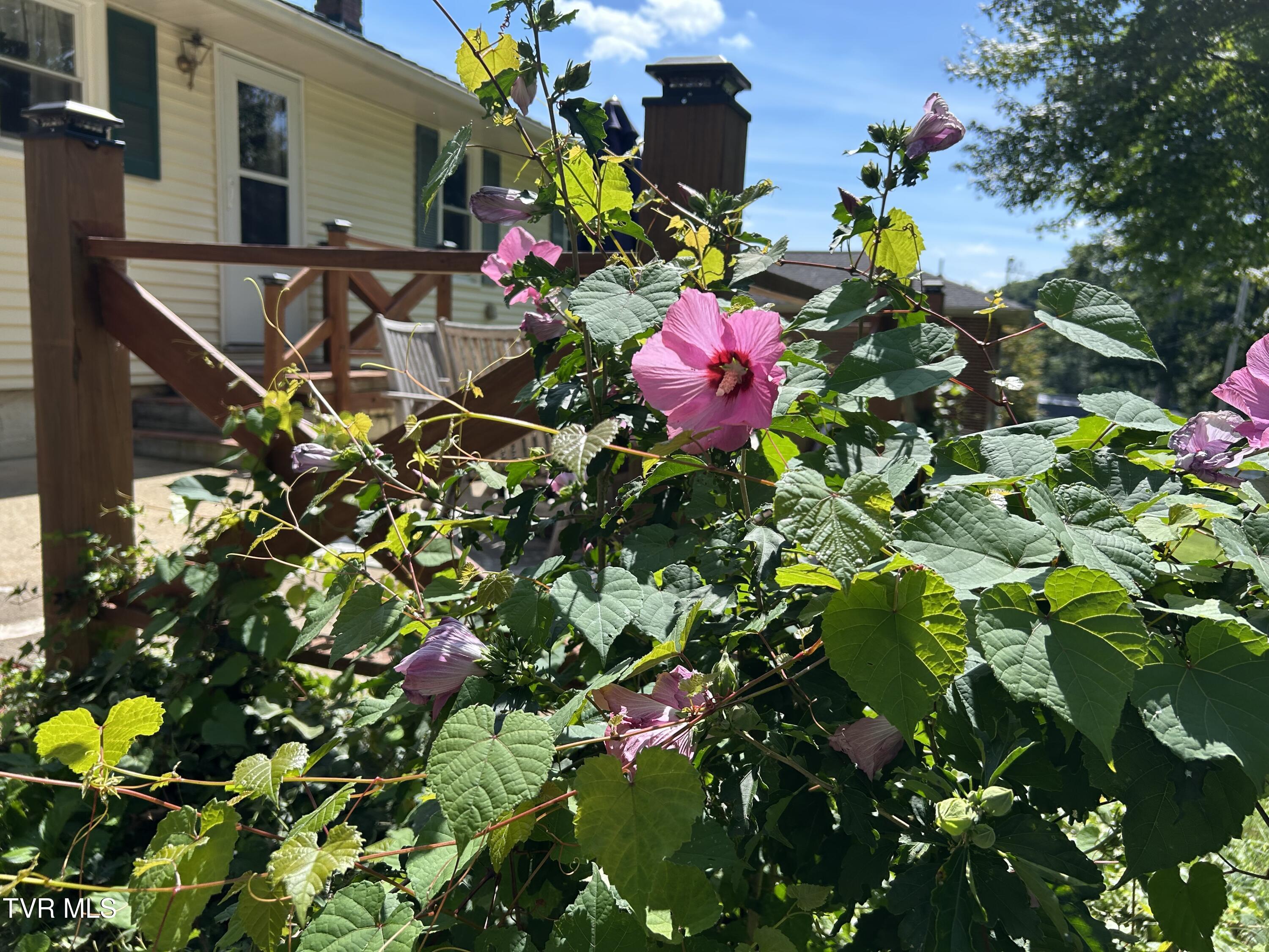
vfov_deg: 53.1
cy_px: 476
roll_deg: -2.0
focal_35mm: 26
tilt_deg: -8.2
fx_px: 953
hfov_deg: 67.3
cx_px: 634
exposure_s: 1/1869
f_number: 1.5
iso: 50
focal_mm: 5.7
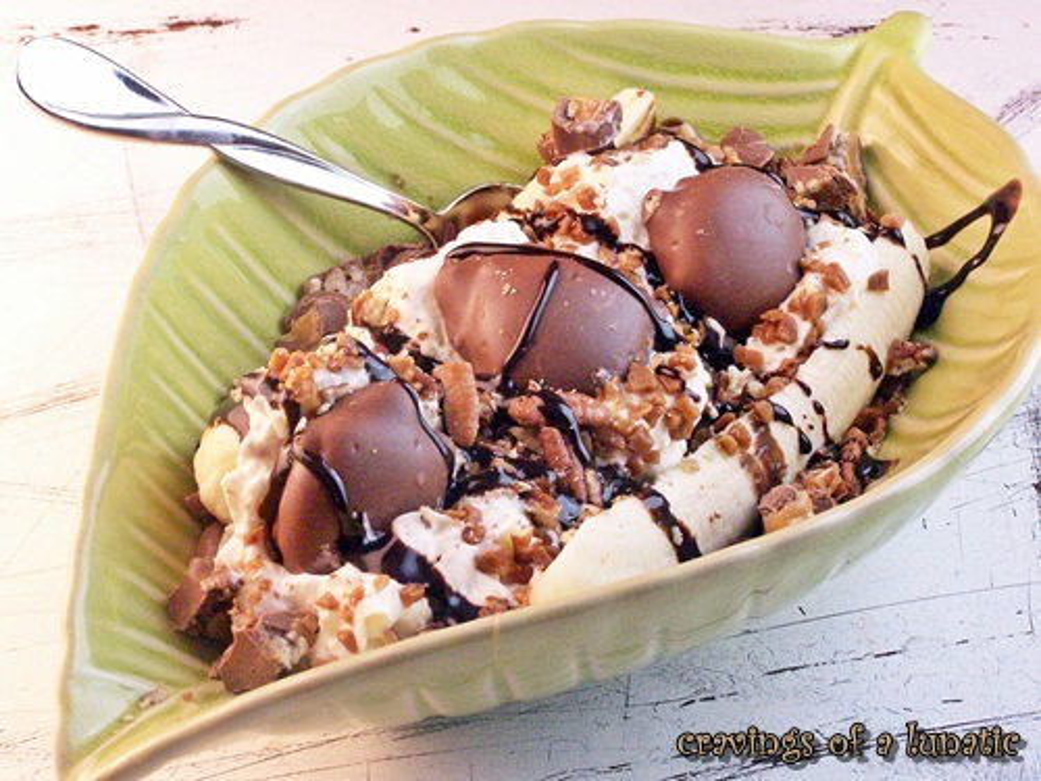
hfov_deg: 26.0
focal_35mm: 75
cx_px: 520
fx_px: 2255
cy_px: 390
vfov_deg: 19.6
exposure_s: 1/125
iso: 400
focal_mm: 12.4
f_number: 4.5
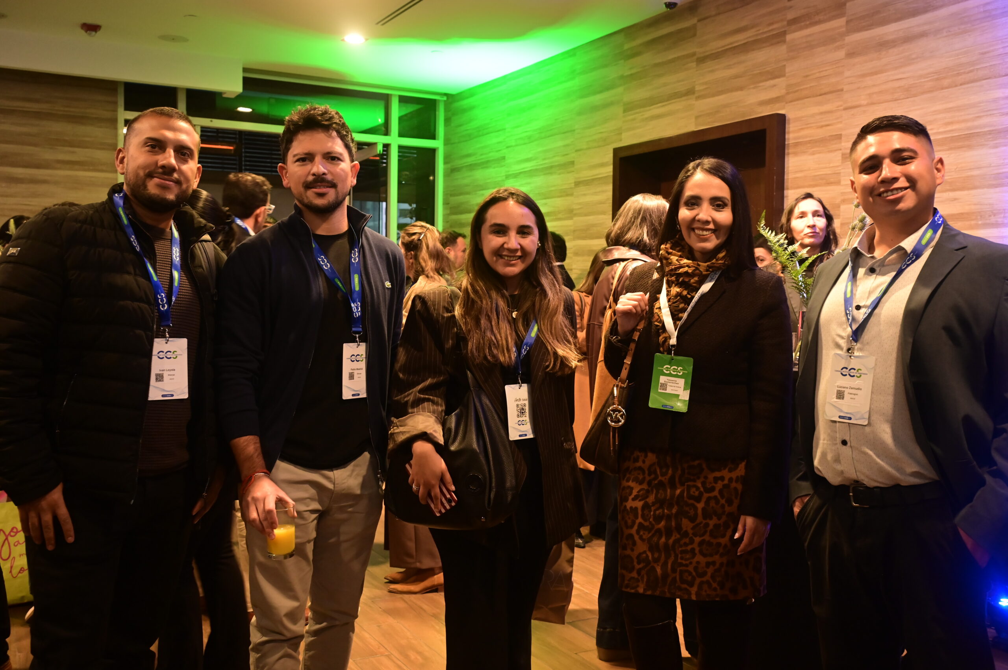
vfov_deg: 38.3
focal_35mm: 34
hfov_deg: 55.1
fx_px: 965
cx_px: 504
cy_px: 335
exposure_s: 1/20
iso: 3200
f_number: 5.6
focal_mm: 34.5
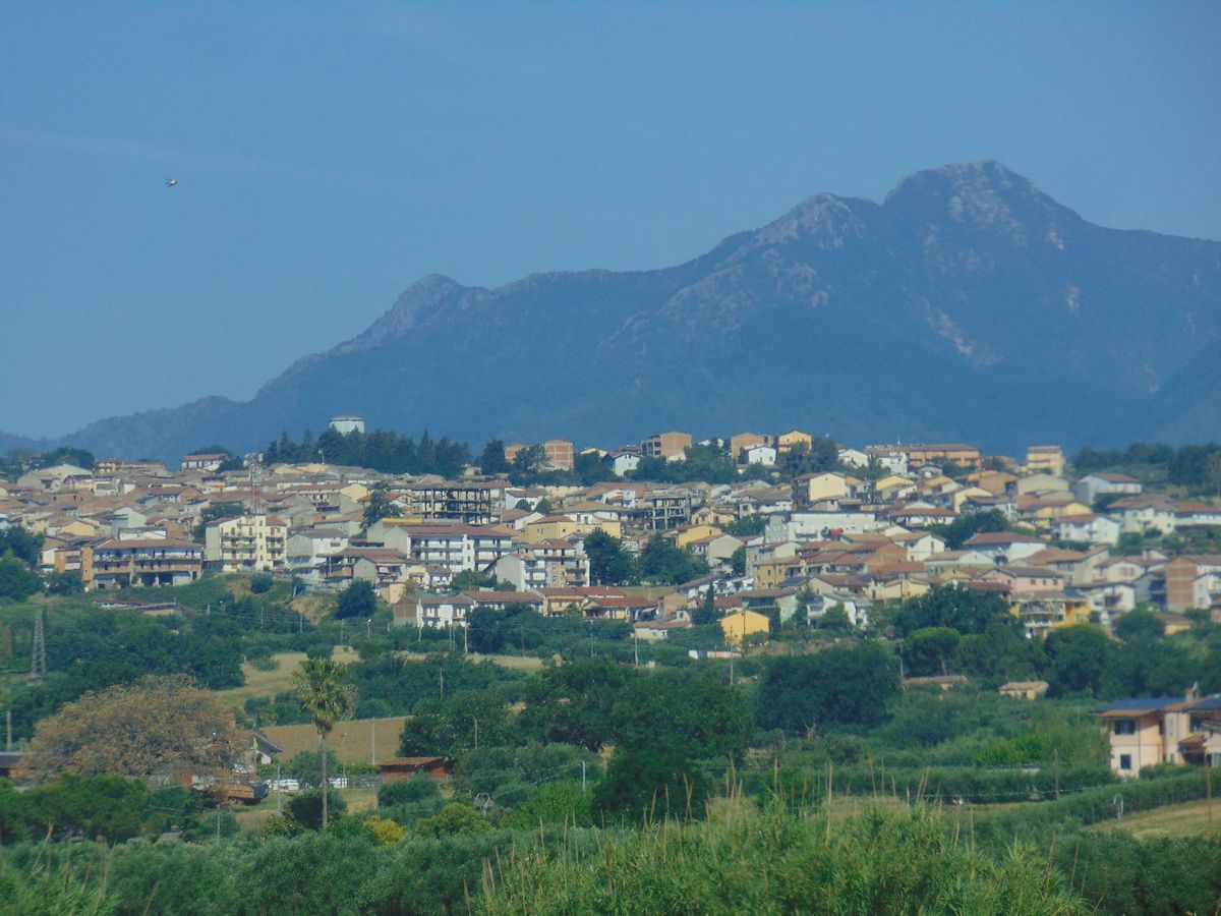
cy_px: 458
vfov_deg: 4.8
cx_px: 610
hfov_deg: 6.5
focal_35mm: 307
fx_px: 10829
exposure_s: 1/160
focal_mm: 55.1
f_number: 4.2
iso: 80
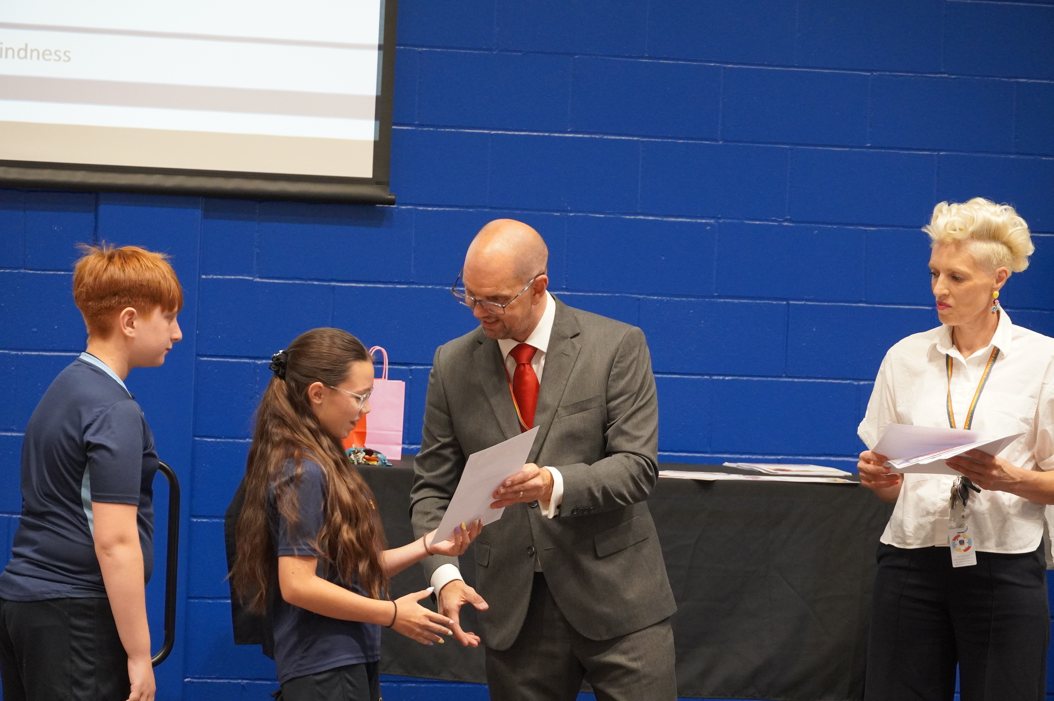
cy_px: 350
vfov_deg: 9.5
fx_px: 4212
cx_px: 527
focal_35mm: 144
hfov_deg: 14.3
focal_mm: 96
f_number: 5.6
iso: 3200
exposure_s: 1/160
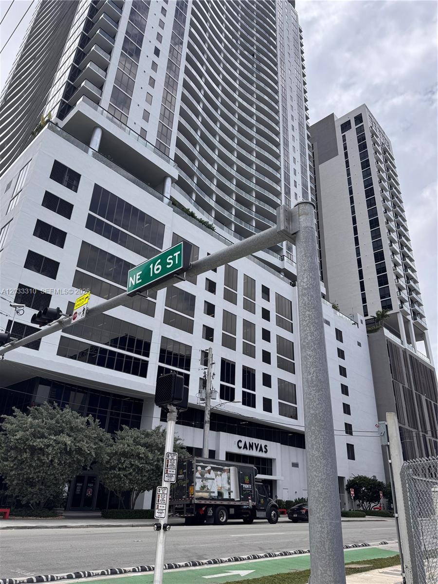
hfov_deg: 56.8
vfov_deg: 71.6
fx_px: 405
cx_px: 219
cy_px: 292
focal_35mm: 24
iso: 80
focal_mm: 6.76
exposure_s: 1/4608
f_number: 1.78
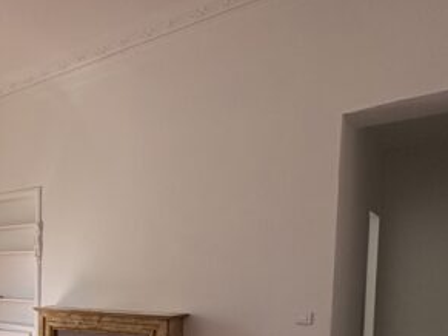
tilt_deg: -2.4
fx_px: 479
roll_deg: +0.3
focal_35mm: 37
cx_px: -52
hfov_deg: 40.0
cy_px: 305
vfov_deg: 36.2
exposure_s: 1/405
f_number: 2.2
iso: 64
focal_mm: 2.22
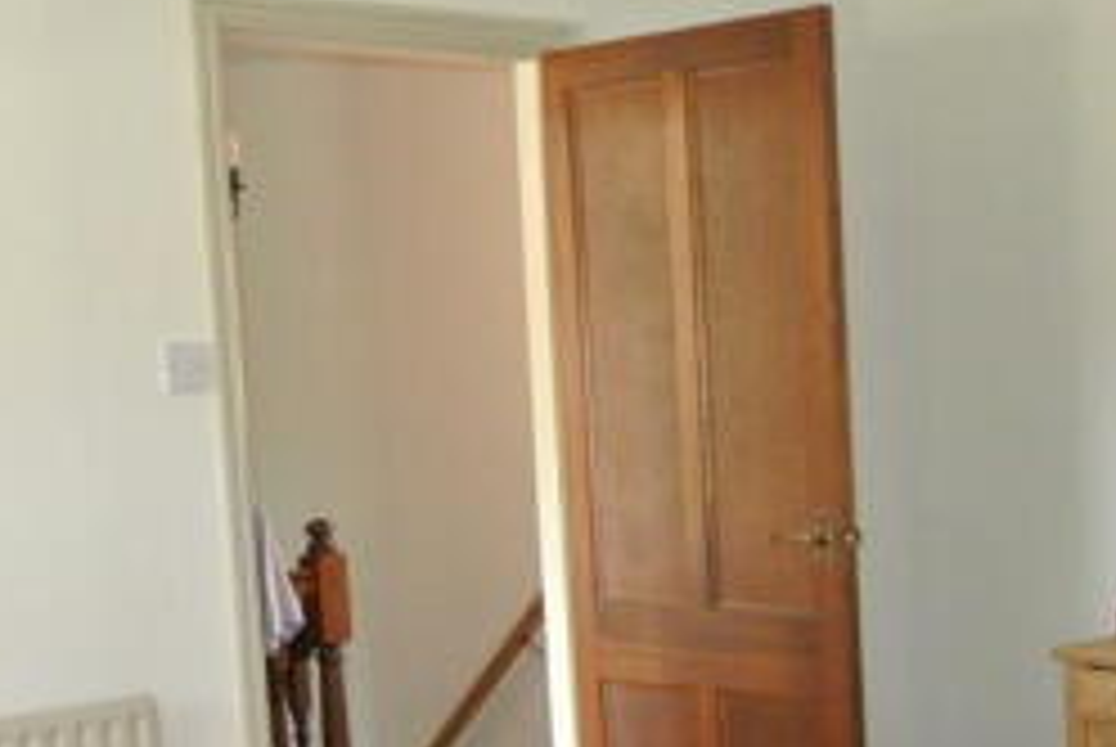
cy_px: 659
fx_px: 2204
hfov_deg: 27.7
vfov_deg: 18.9
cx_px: 943
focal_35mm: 71
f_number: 3.5
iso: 1400
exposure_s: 1/60
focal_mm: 10
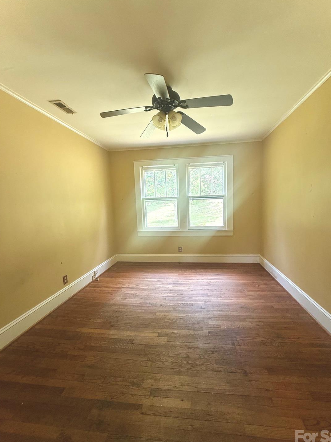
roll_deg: +1.6
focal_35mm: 15
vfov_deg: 98.2
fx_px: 191
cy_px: 227
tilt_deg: -6.5
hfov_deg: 81.7
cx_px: 173
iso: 160
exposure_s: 1/99
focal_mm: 2.22
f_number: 2.2
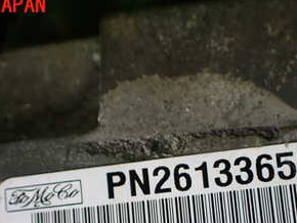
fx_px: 532
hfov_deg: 31.1
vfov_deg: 22.8
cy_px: 223
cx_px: 167
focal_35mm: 62
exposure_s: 1/125
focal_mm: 5.4
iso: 125
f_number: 2.3
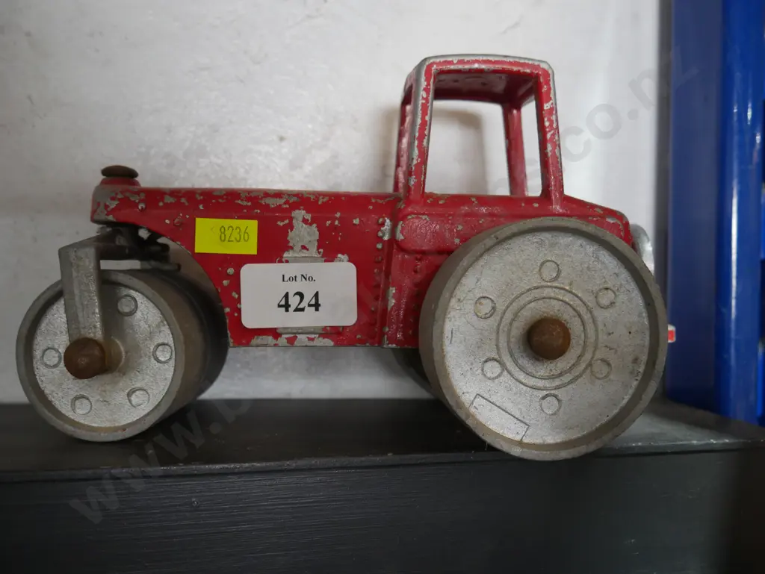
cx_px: 382
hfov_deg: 56.8
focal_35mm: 32
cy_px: 287
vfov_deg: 44.2
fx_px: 708
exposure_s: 1/60
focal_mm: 16
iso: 800
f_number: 3.6
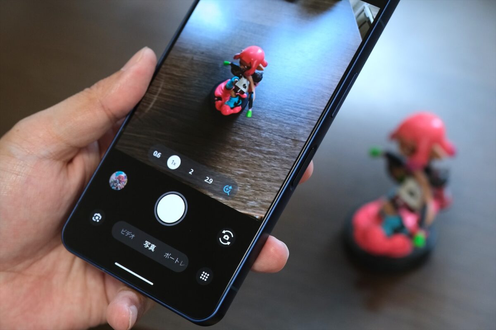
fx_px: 1143
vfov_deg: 16.5
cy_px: 165
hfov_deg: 24.5
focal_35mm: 83
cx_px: 248
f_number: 4.5
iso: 2000
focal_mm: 55
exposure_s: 1/125
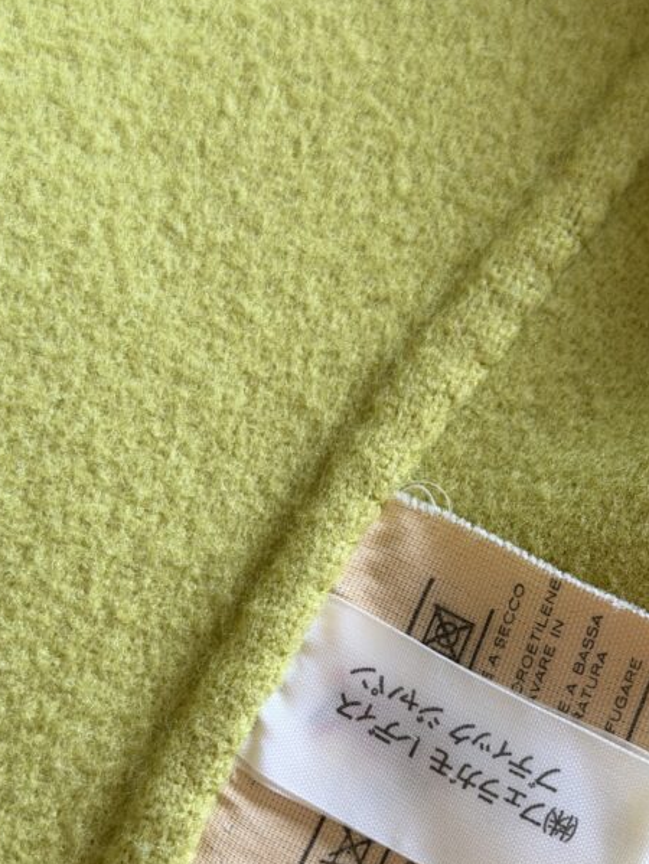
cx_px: 397
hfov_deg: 18.0
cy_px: 685
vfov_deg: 23.5
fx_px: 2048
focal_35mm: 82
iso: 100
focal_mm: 6.76
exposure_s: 1/79
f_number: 1.78
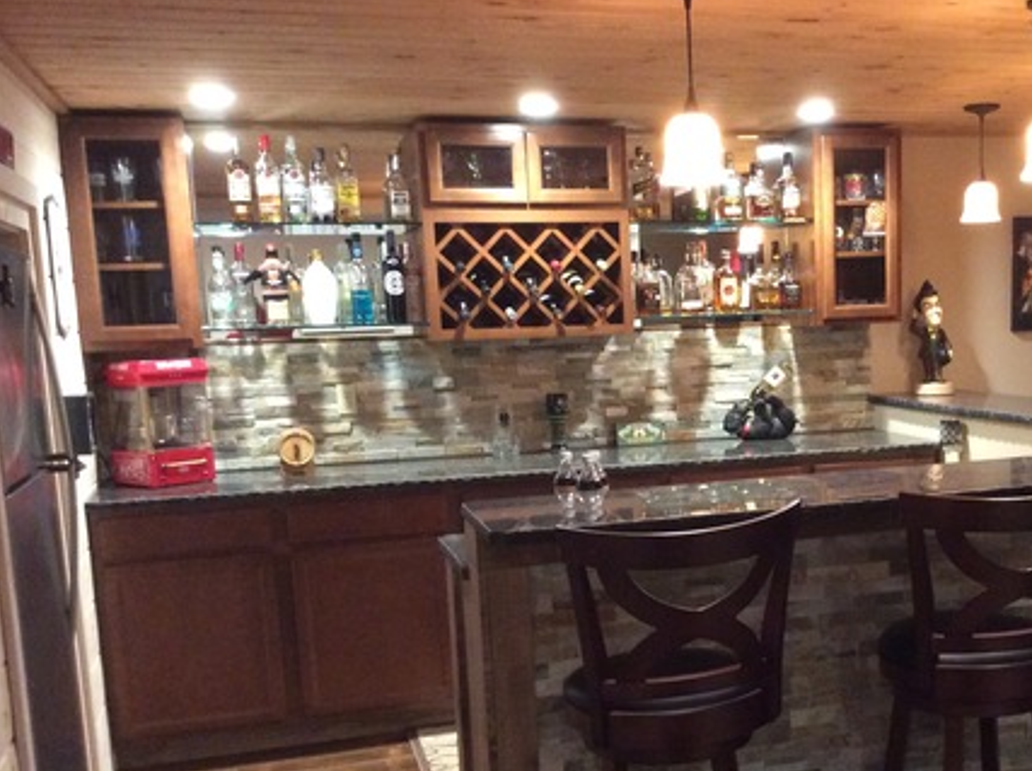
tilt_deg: -9.2
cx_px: 720
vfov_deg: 31.9
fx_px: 1340
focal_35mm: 45
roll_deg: +1.6
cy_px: 503
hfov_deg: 41.4
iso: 320
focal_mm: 3.3
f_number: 2.4
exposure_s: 1/15
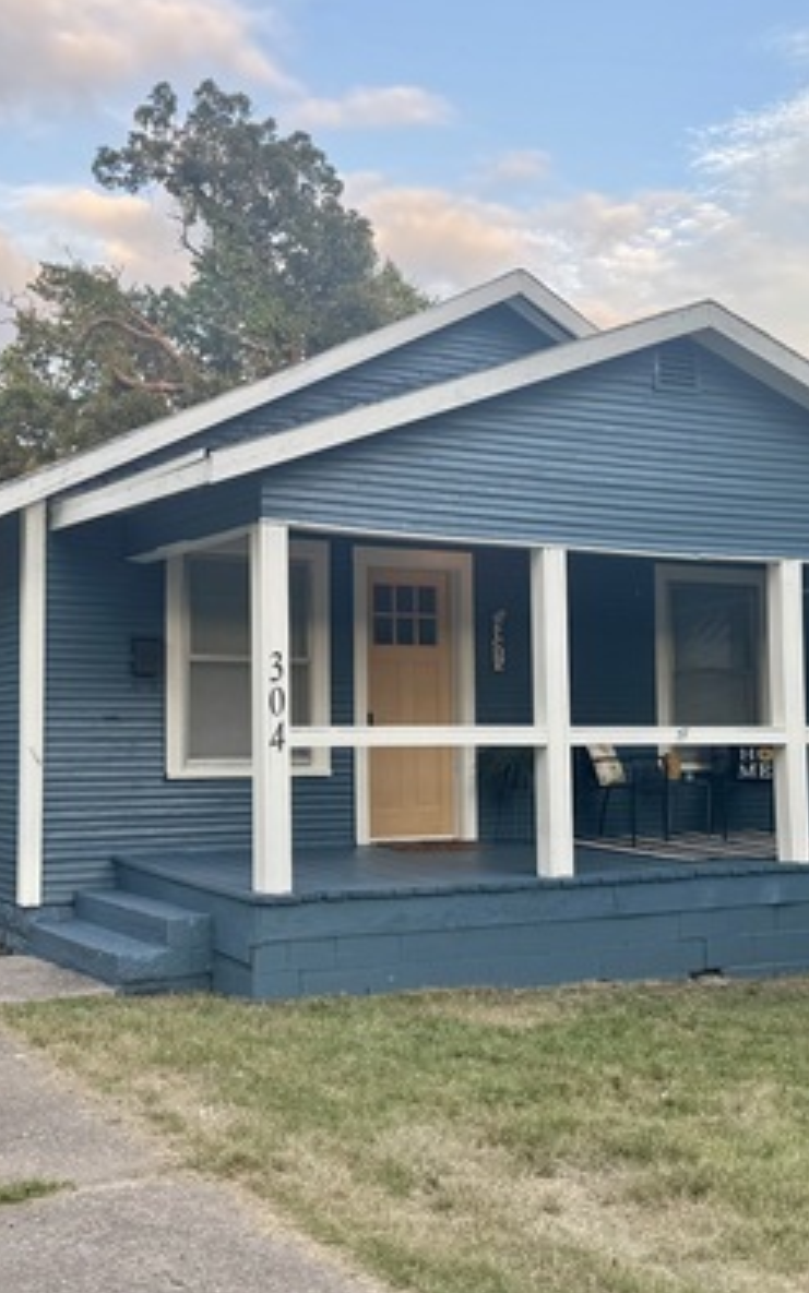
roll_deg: +0.4
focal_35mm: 43
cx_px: 332
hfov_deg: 29.8
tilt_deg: +2.8
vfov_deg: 46.2
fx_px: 1516
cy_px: 655
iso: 80
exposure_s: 1/364
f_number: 1.78
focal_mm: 6.76
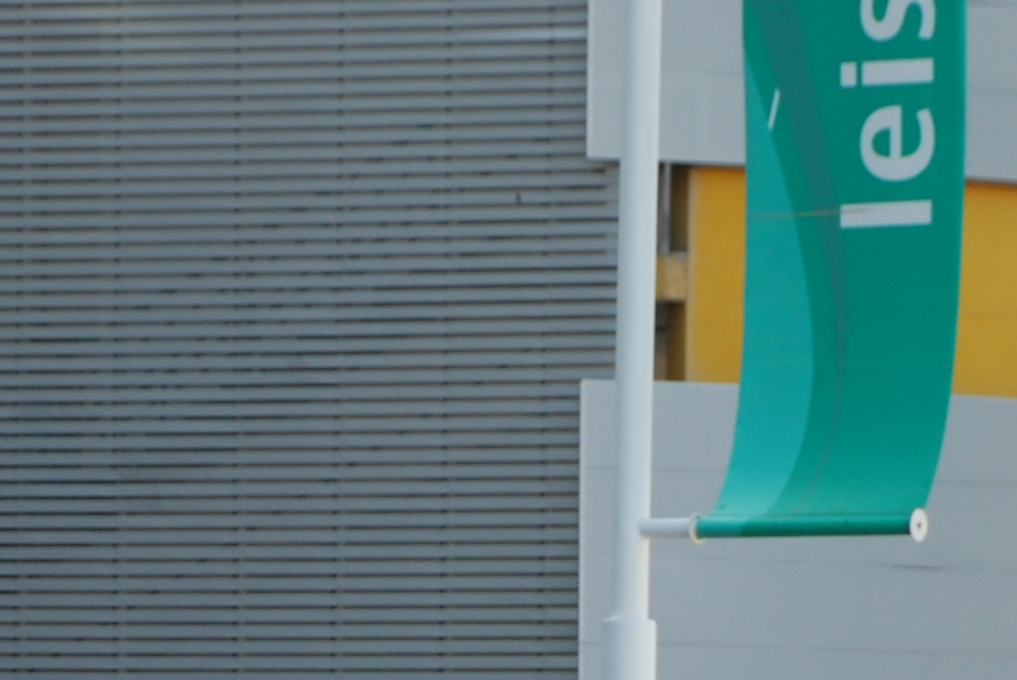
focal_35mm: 369
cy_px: 1223
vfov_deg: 3.7
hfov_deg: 5.6
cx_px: 428
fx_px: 10434
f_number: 5.3
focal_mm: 66
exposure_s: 1/200
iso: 200
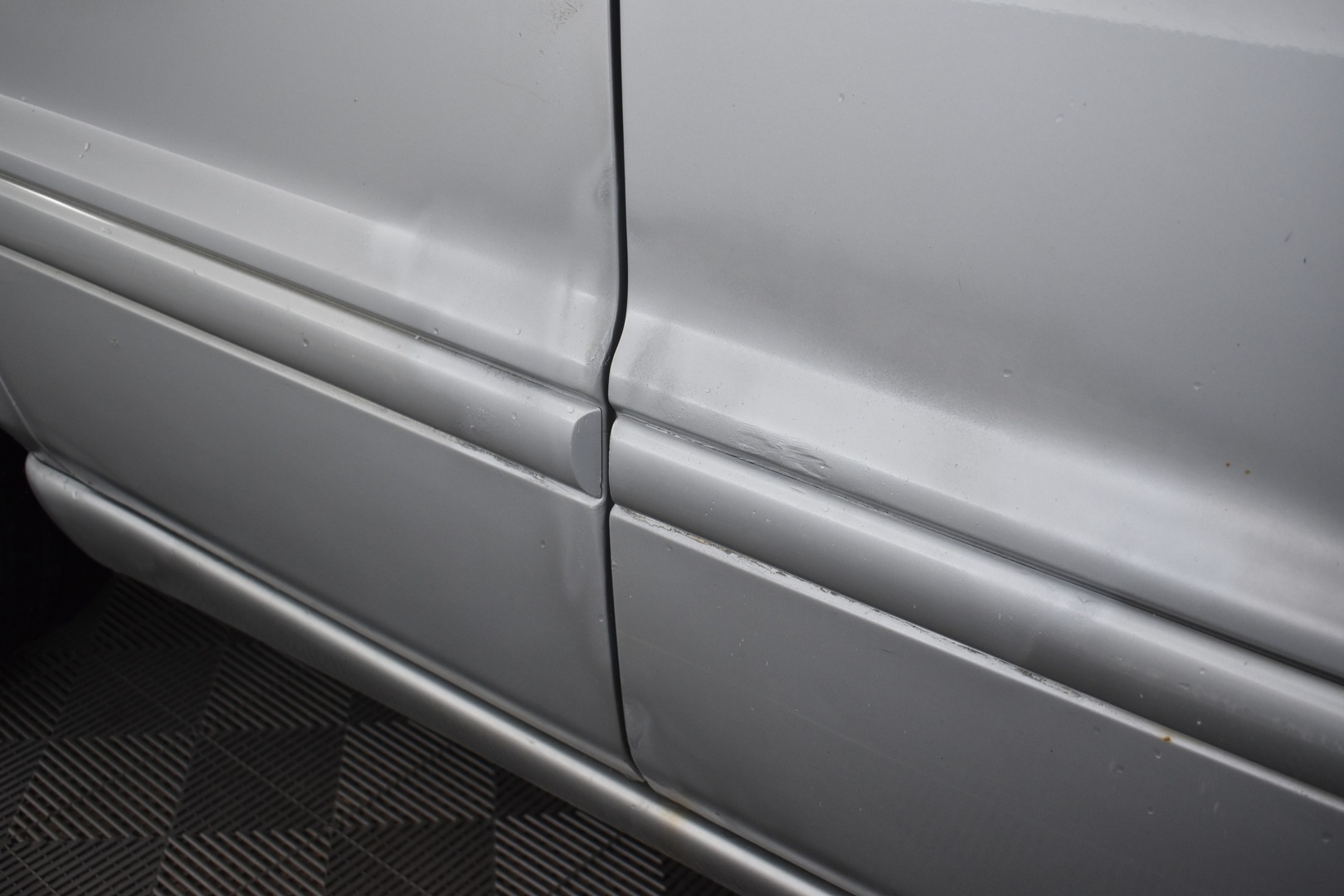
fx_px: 1344
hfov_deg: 53.1
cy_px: 448
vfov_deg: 36.9
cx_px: 672
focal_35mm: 36
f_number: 3.8
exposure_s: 1/40
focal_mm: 24
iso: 720
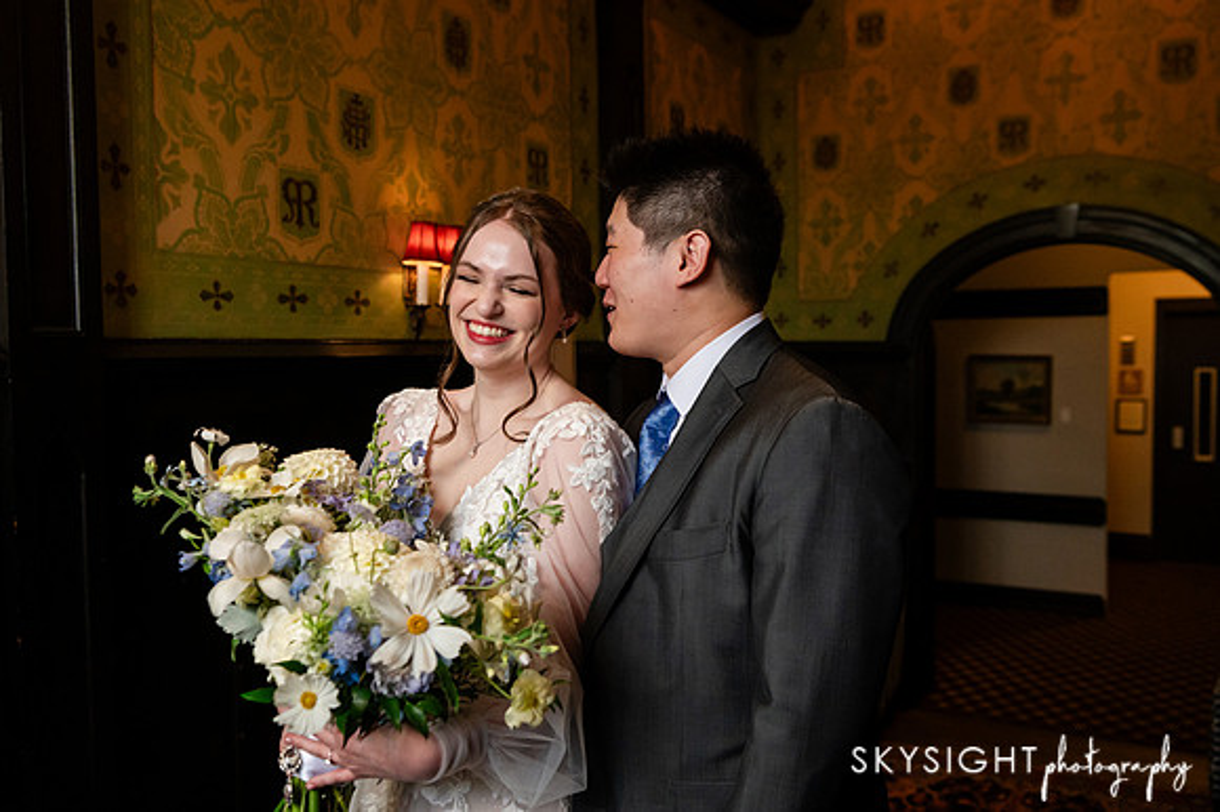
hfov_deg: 57.1
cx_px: 610
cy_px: 406
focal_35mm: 33
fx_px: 1120
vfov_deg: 39.8
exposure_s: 1/200
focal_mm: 32
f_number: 4
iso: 3200
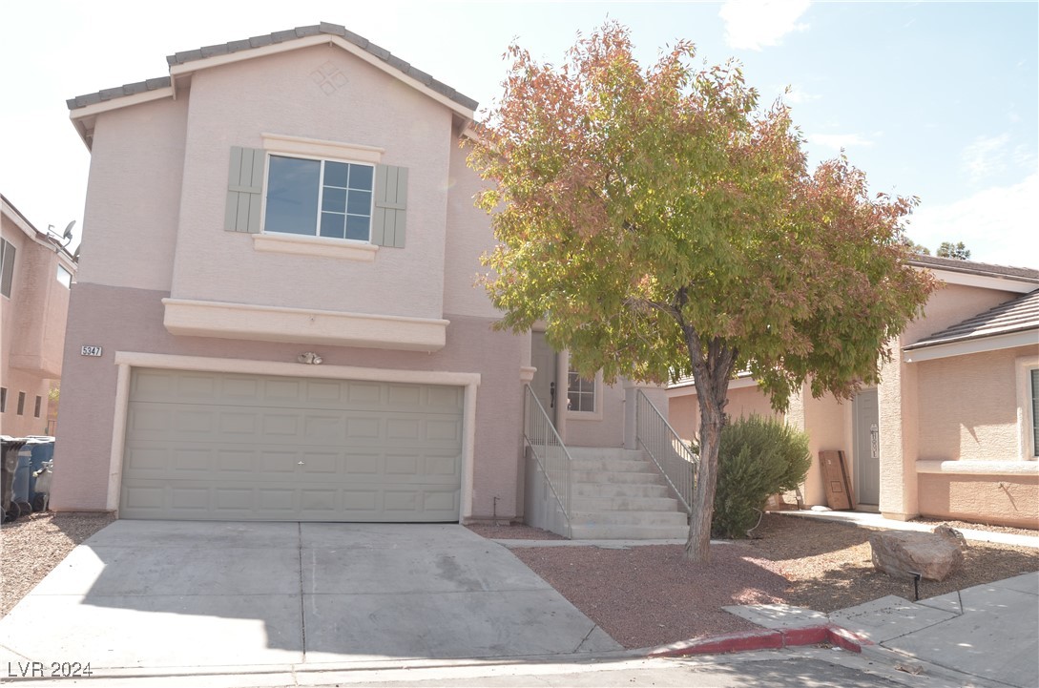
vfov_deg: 47.7
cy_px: 344
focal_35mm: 27
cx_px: 520
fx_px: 778
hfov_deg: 67.5
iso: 200
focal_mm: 18
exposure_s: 1/200
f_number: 7.1
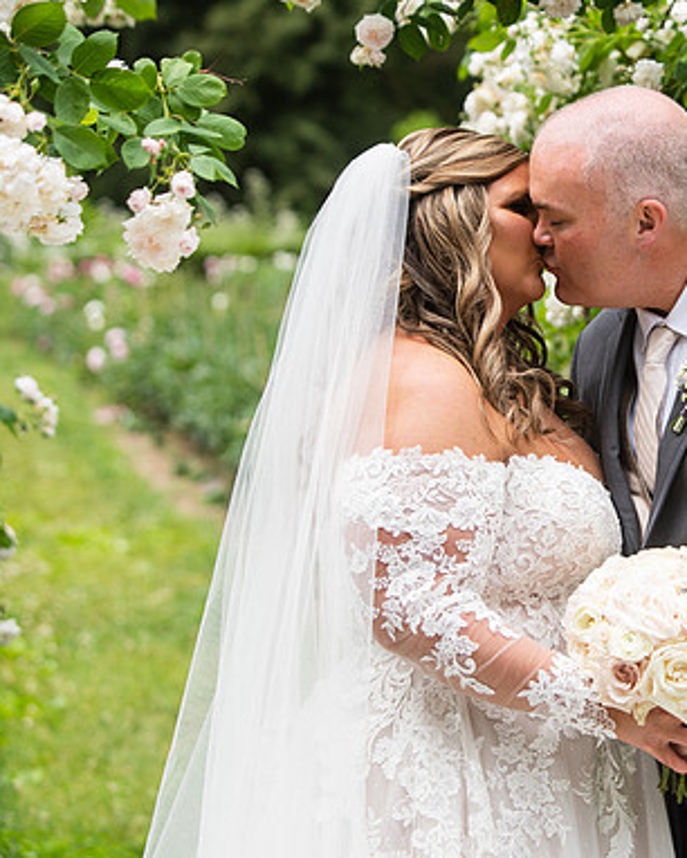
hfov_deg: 13.4
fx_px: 2895
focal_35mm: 114
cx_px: 642
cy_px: 430
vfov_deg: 16.9
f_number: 4
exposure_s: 1/1000
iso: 200
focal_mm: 80
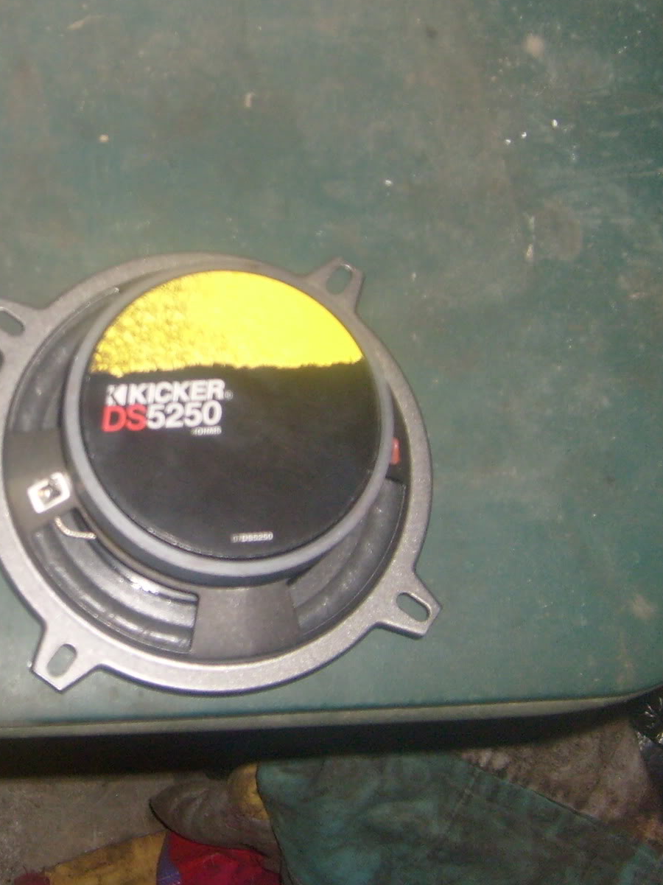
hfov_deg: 20.8
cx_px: 49
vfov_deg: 28.1
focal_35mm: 69
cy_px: 354
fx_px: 1763
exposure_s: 1/45
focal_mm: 5.8
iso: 80
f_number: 2.8
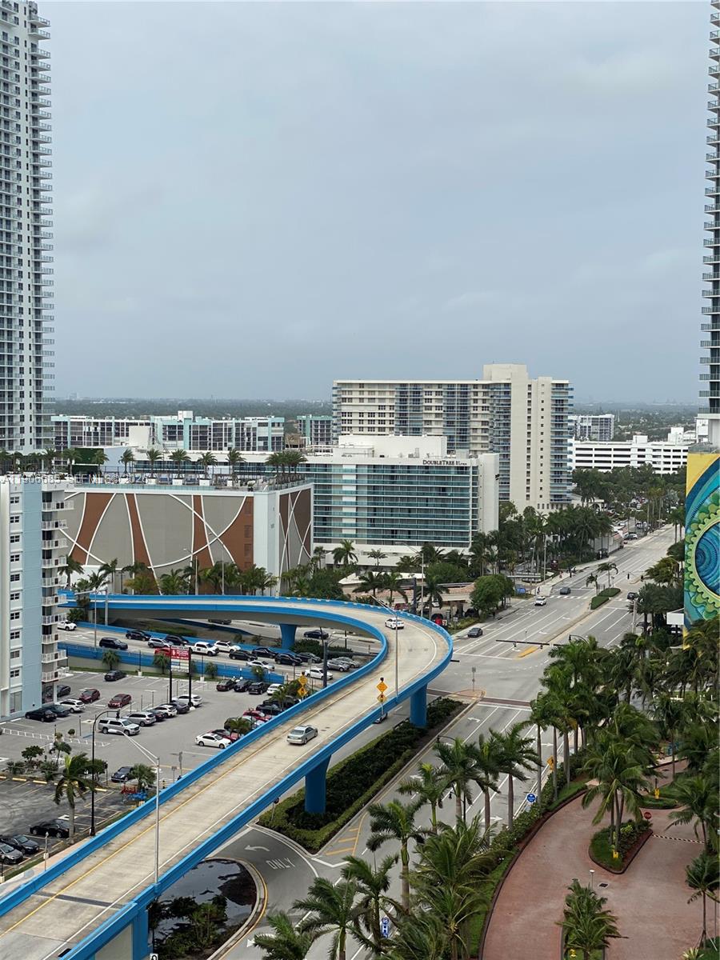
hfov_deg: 28.0
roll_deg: -1.1
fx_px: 1442
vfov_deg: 36.8
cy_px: 480
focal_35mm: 52
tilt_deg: -2.9
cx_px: 360
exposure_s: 1/2083
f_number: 2
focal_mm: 6
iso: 20
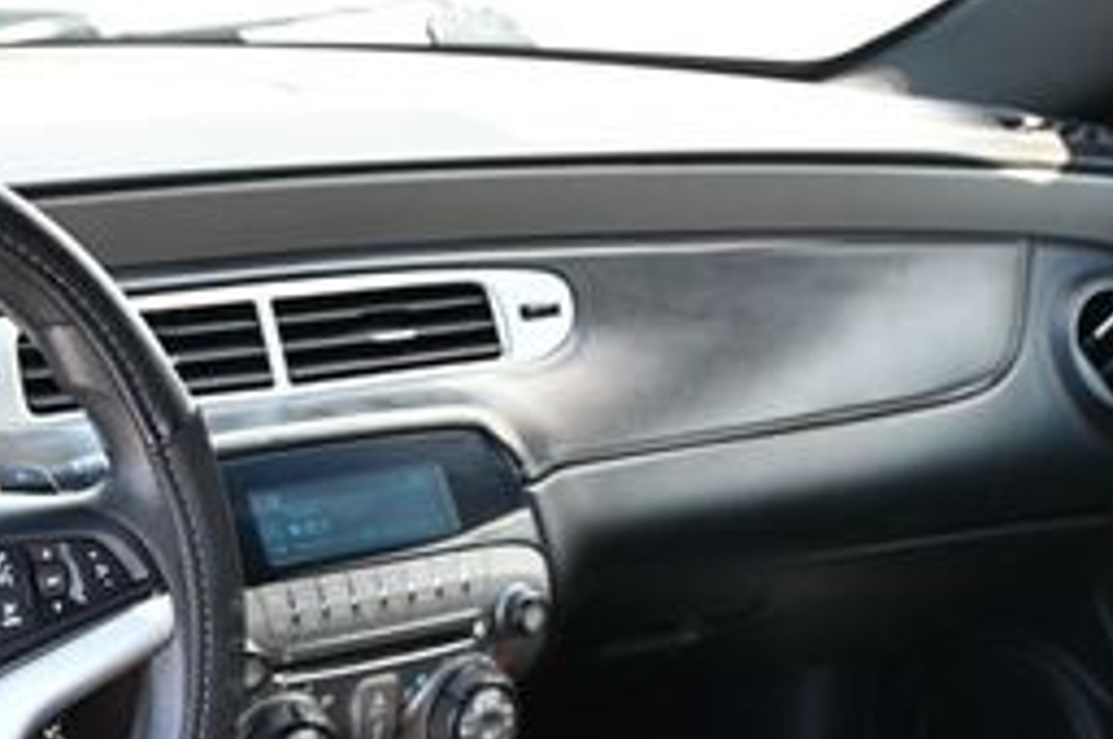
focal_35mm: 75
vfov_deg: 17.2
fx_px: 2316
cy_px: 904
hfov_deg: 26.3
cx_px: 148
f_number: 3.8
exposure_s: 1/125
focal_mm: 20
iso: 560
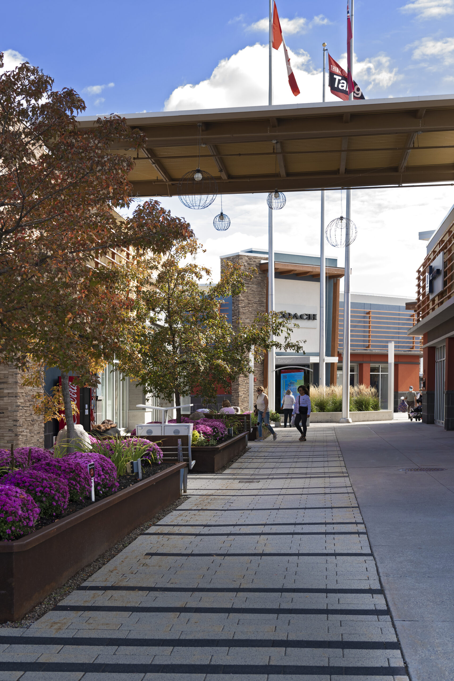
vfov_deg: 41.1
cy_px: 340
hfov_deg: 28.1
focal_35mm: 48
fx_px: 907
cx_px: 227
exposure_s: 1/200
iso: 320
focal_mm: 48
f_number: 9
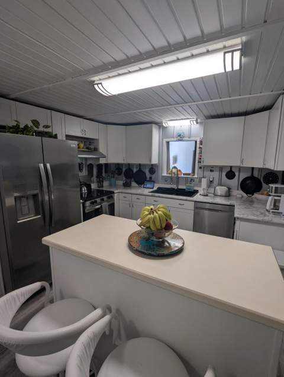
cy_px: 188
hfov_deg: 78.3
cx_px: 142
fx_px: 175
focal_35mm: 16
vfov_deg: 94.4
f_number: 2.2
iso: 44
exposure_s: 1/120
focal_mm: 2.35
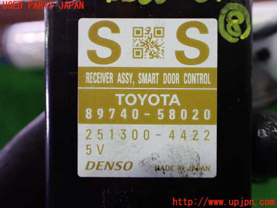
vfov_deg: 46.8
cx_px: 138
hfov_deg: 60.0
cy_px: 104
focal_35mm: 30
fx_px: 240
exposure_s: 1/100
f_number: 2.3
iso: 800
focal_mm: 5.4
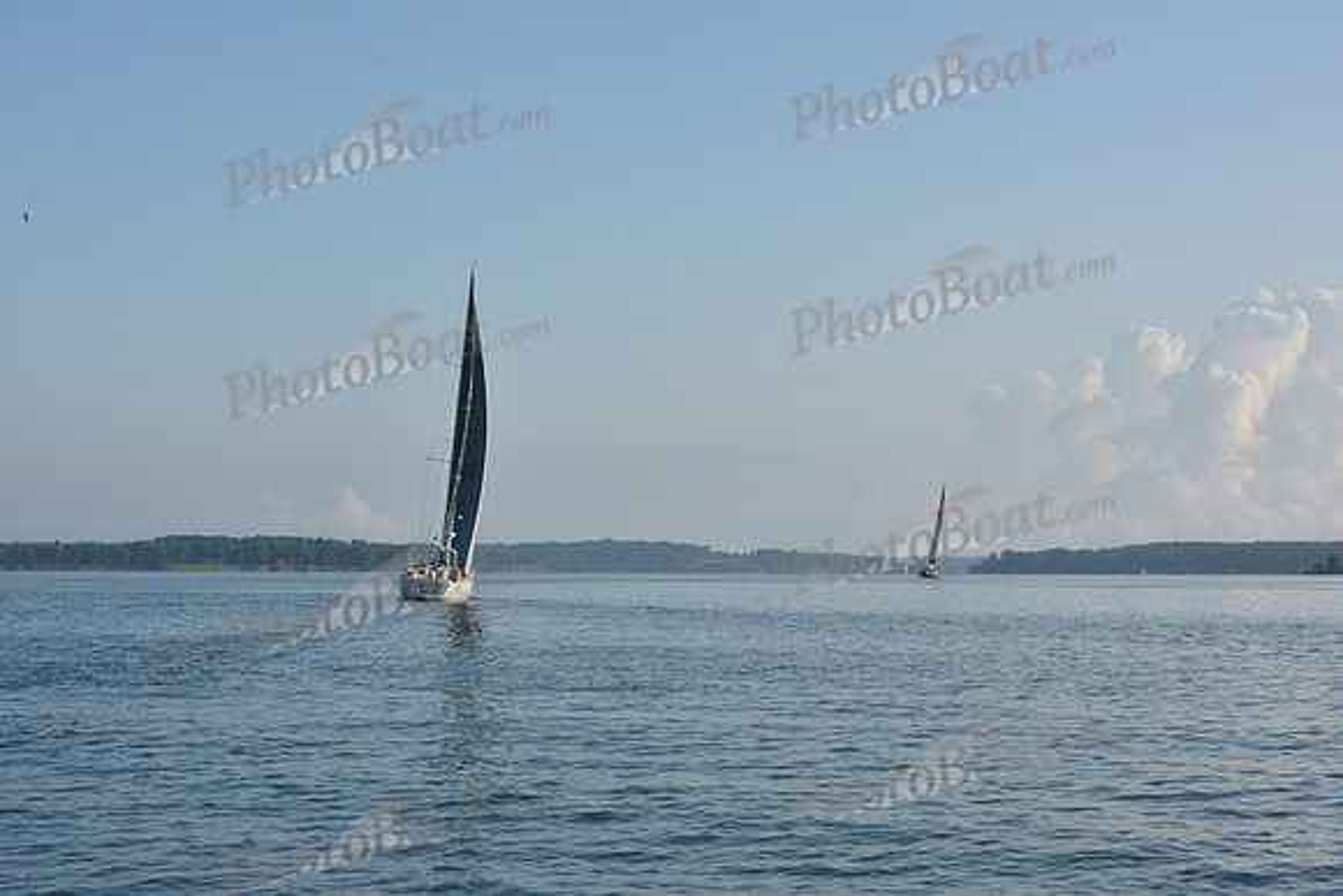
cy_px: 448
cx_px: 672
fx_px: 2612
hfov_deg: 28.8
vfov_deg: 19.5
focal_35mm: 70
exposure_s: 1/800
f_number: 10
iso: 320
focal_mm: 70
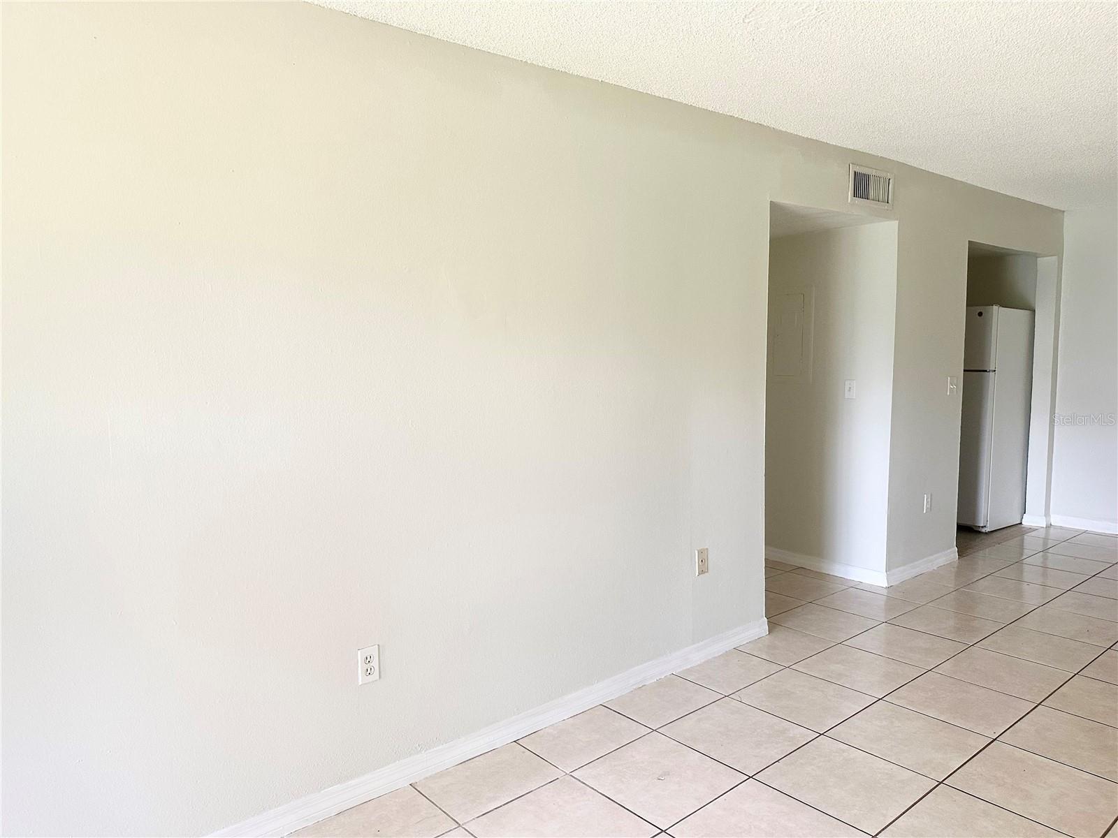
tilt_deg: -4.8
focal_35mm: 24
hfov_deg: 71.6
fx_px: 775
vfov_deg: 56.8
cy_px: 419
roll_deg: +0.9
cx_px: 559
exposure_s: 1/115
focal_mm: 6.86
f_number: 1.78
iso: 250
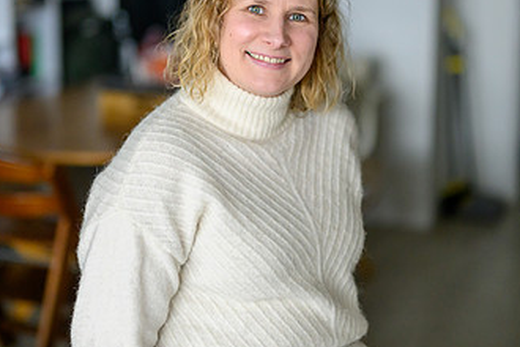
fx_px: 1271
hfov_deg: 23.1
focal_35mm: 88
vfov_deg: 15.5
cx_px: 257
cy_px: 95
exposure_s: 1/400
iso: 1600
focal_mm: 50
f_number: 1.2
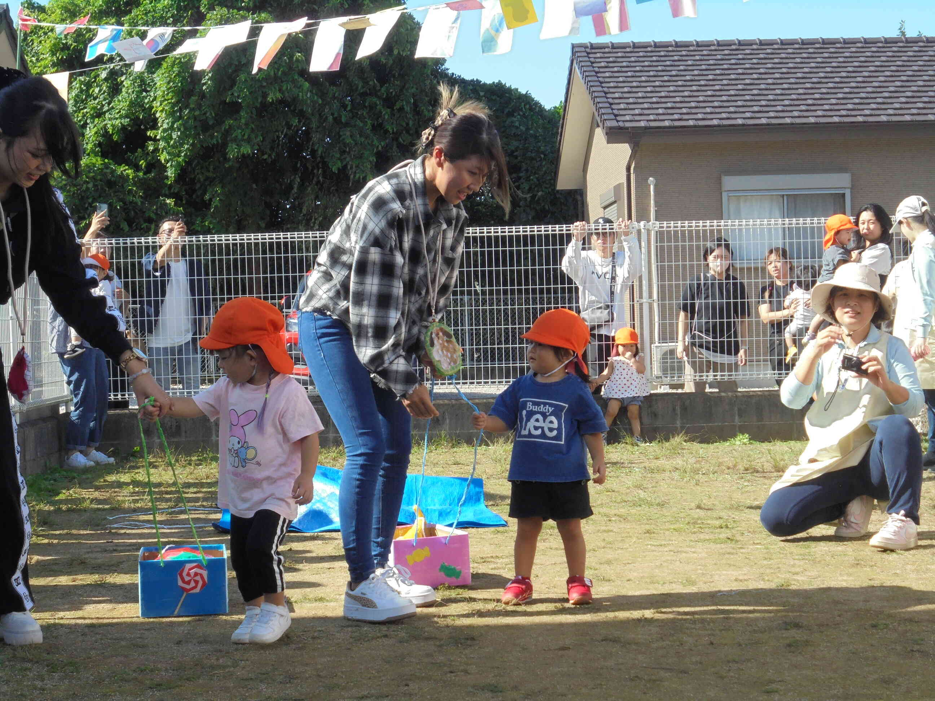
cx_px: 468
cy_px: 350
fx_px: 1972
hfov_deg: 26.7
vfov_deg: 20.2
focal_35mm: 73
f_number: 6.1
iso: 100
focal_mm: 13.1
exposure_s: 1/250
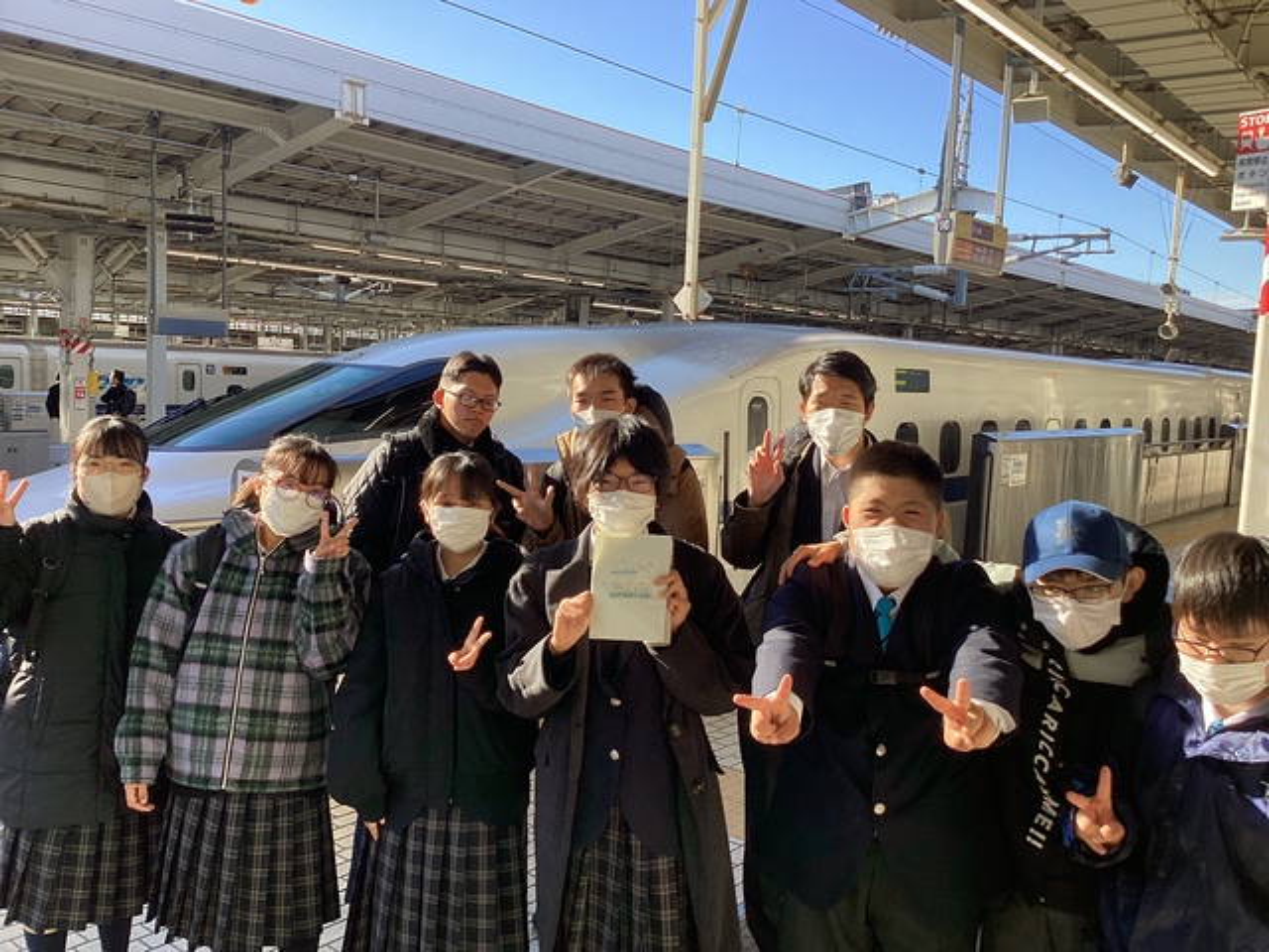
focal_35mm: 31
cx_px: 634
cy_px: 476
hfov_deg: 58.4
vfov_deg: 45.4
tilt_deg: -5.7
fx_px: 1136
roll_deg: -3.8
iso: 25
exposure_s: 1/291
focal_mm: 3.3
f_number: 2.4
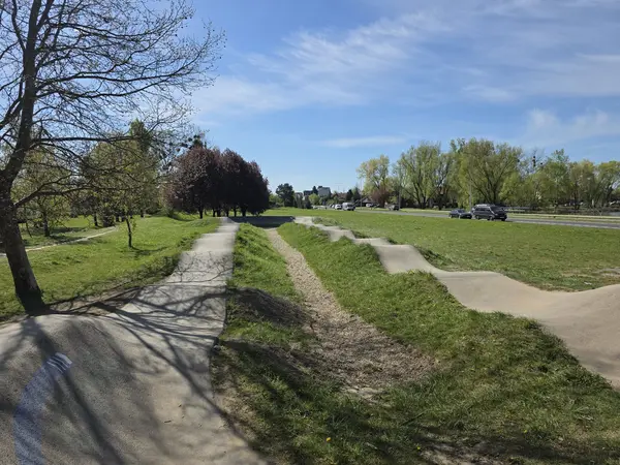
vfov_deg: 58.9
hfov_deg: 73.9
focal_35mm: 23
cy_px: 232
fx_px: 412
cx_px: 310
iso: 80
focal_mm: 6.3
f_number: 1.7
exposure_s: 1/6150
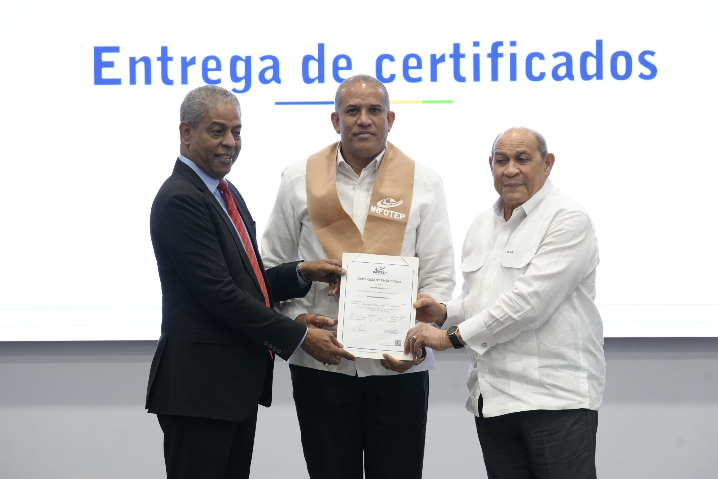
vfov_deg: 11.7
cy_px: 240
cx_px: 359
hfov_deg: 17.5
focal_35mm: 117
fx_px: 2333
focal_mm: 117
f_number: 6.3
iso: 3200
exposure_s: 1/60
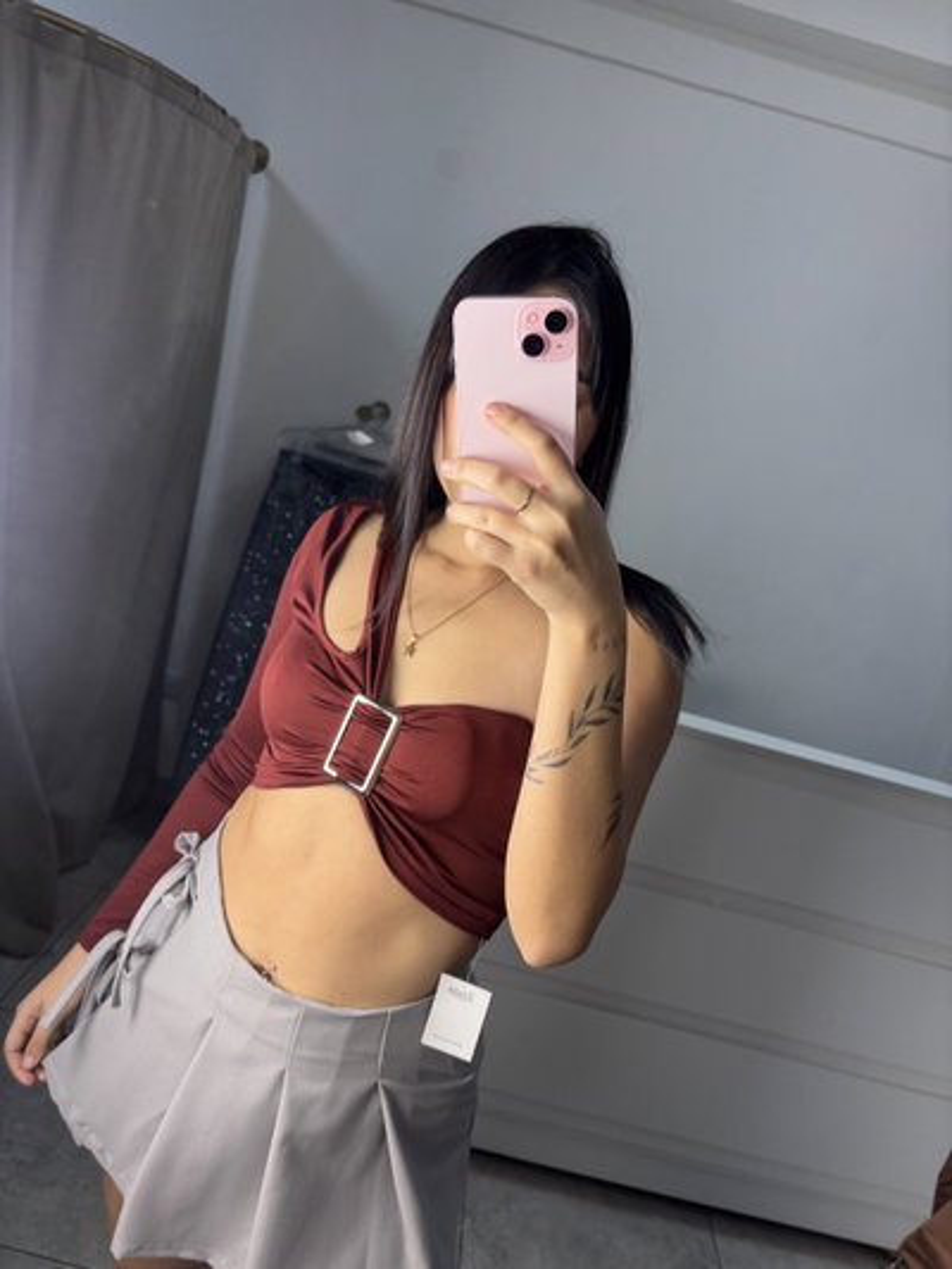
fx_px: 953
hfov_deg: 53.1
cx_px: 476
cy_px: 634
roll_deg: -16.5
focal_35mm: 26
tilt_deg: -21.0
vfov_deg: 67.3
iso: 40
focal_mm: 5.96
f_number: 1.6
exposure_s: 1/249
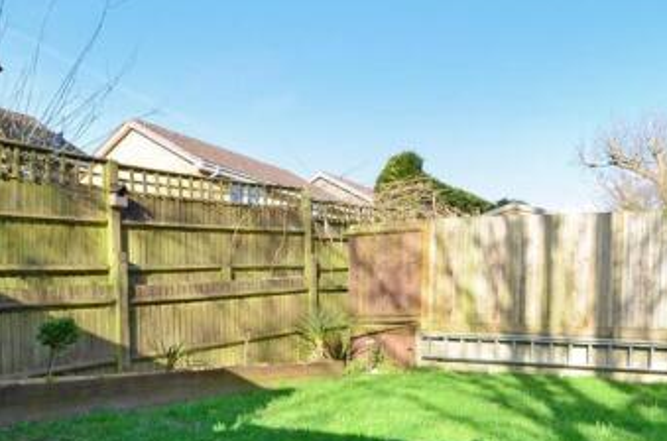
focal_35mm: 29
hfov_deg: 60.9
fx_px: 536
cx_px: 484
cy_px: 313
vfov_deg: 43.7
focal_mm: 10
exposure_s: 1/100
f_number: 11
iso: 640
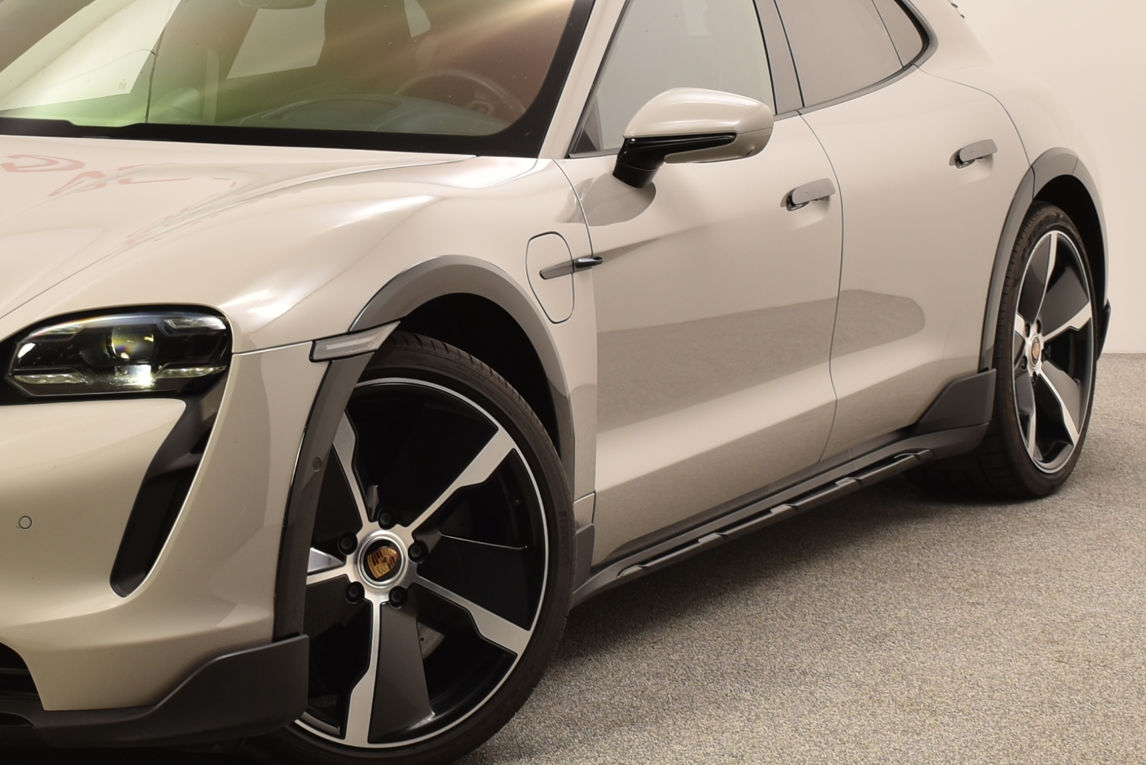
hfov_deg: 21.1
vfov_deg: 14.2
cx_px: 372
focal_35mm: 96
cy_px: 169
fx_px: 3057
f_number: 8
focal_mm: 26
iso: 100
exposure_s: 1/200
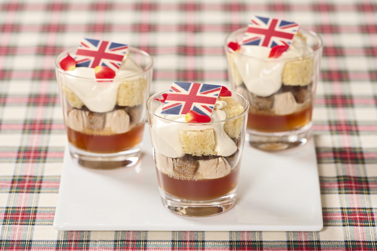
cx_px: 188
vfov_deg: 6.9
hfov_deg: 10.3
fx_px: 2094
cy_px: 126
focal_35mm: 200
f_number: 8
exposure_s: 1/100
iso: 200
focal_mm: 200
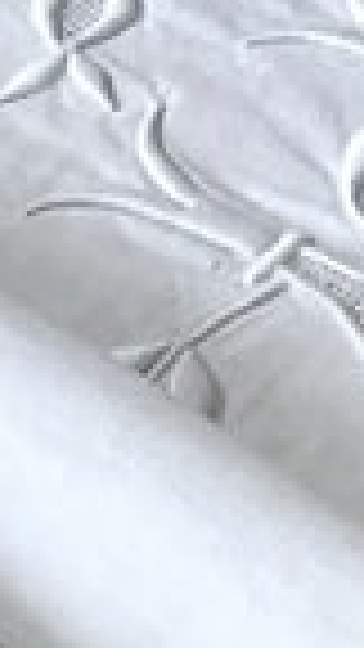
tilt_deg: -59.4
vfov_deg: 9.6
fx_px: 3466
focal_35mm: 202
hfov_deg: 5.8
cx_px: 854
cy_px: 1516
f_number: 1.6
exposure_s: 1/110
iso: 125
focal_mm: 4.2
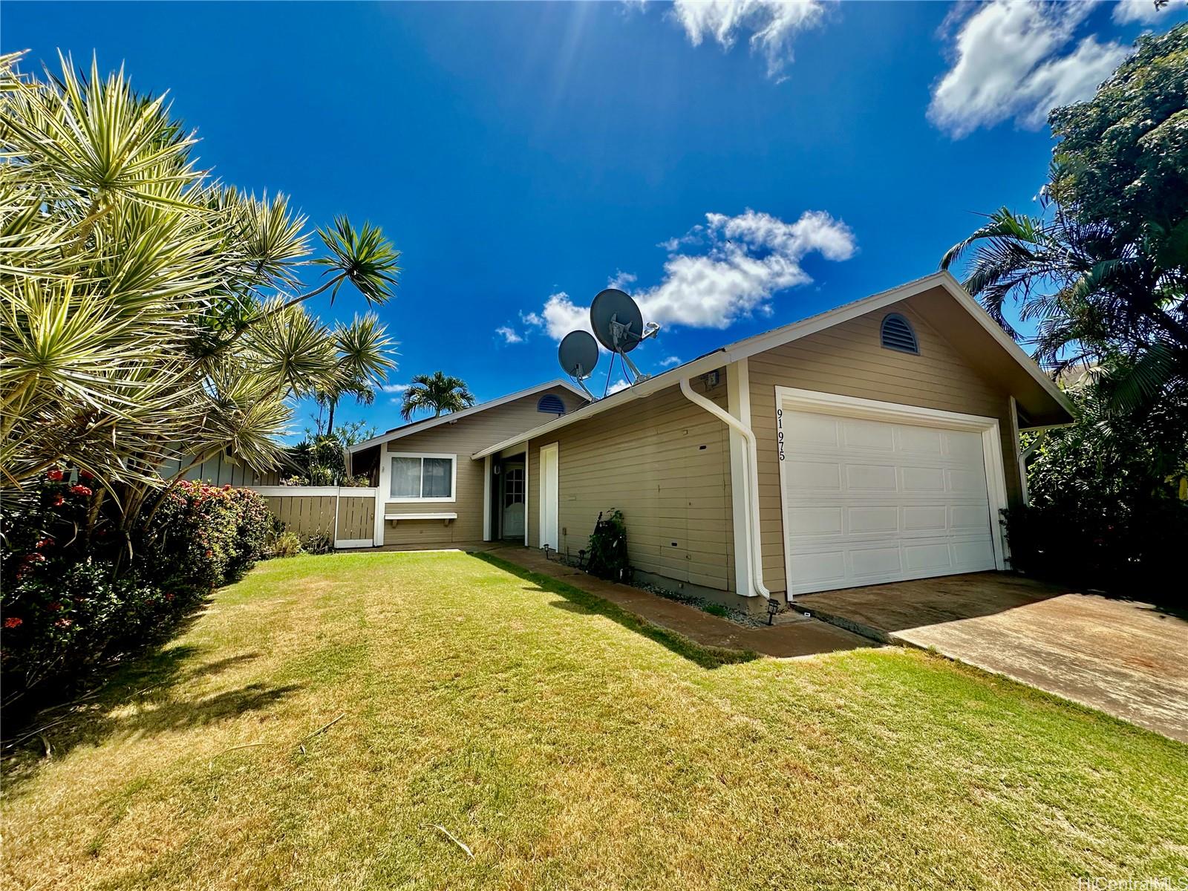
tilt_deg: +7.5
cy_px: 446
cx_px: 594
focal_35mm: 14
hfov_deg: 102.1
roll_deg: +0.1
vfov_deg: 85.7
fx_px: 480
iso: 50
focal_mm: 2.22
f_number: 2.2
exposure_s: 1/1490
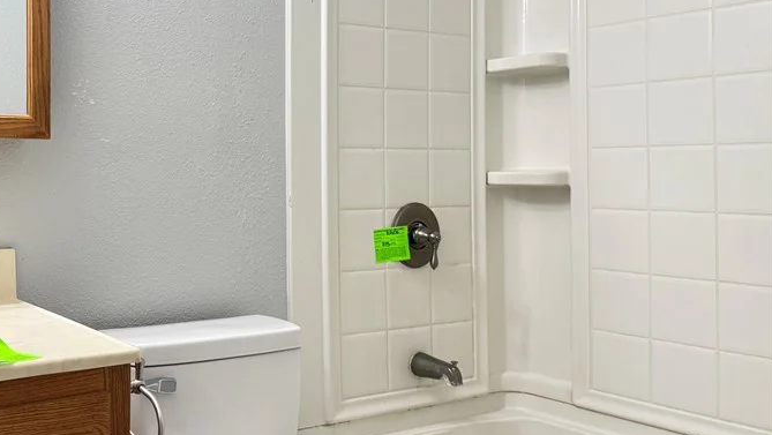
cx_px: 186
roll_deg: -0.1
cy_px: 162
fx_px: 819
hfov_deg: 48.4
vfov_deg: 29.6
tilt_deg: +0.9
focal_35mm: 40
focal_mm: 6.76
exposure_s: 1/60
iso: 250
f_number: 1.78
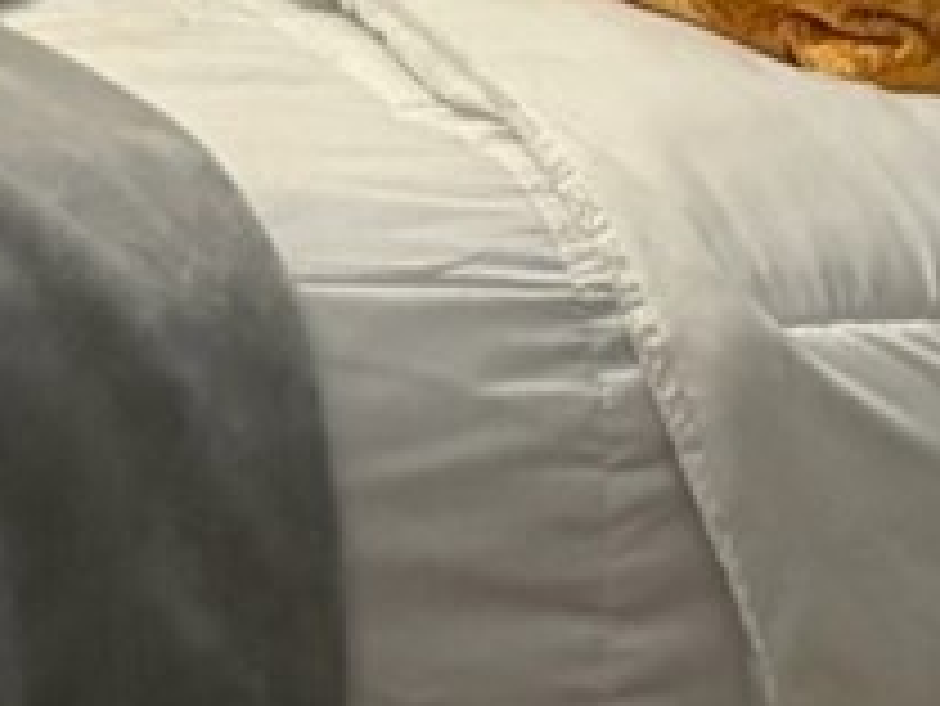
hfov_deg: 8.2
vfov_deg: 6.9
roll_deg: +0.0
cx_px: -1992
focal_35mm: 199
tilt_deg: -2.7
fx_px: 5407
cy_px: -1232
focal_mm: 5.96
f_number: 1.6
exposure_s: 1/60
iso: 250
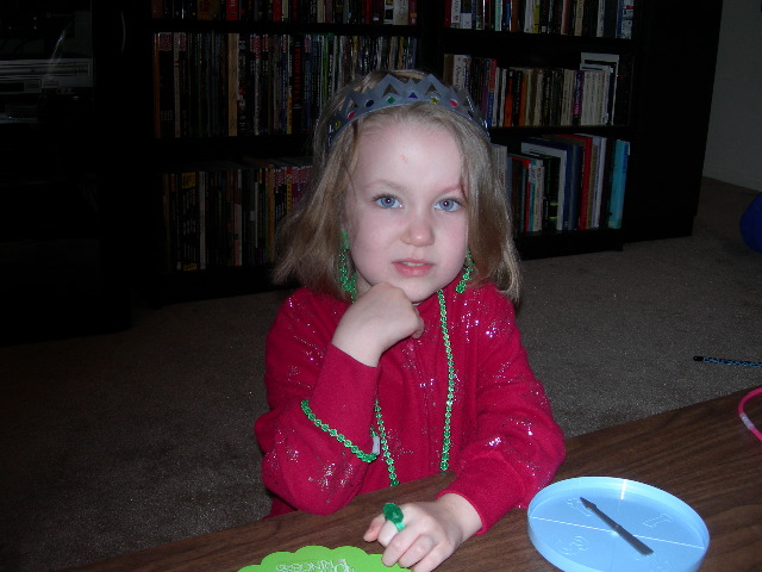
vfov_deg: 37.7
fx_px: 836
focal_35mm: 38
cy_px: 286
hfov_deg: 49.0
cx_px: 381
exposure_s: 1/60.1
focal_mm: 7.8
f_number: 2.8
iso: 50
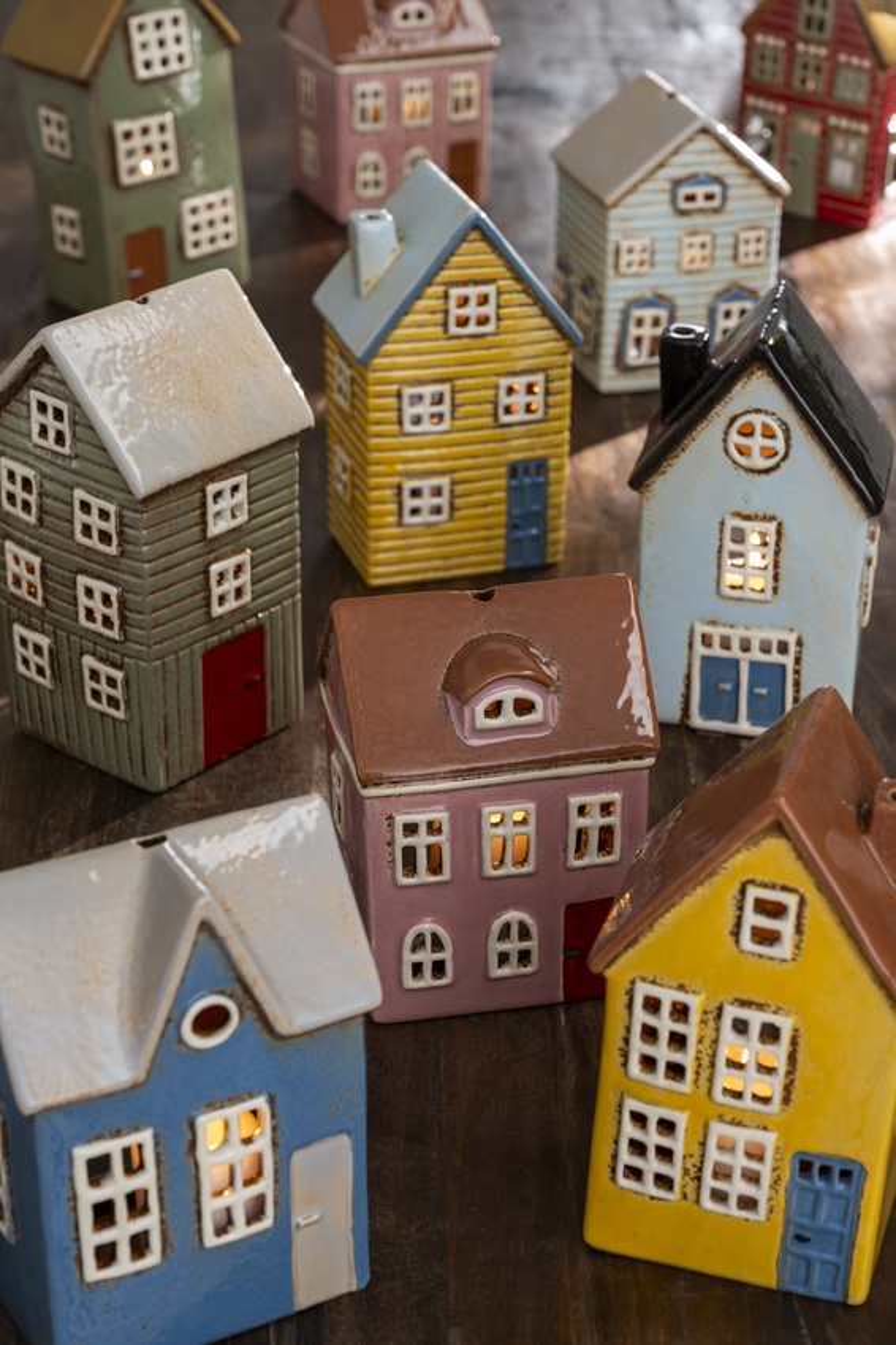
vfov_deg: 28.9
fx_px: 2615
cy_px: 672
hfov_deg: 19.4
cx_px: 448
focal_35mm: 70
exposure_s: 1/4
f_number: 8
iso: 100
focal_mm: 70
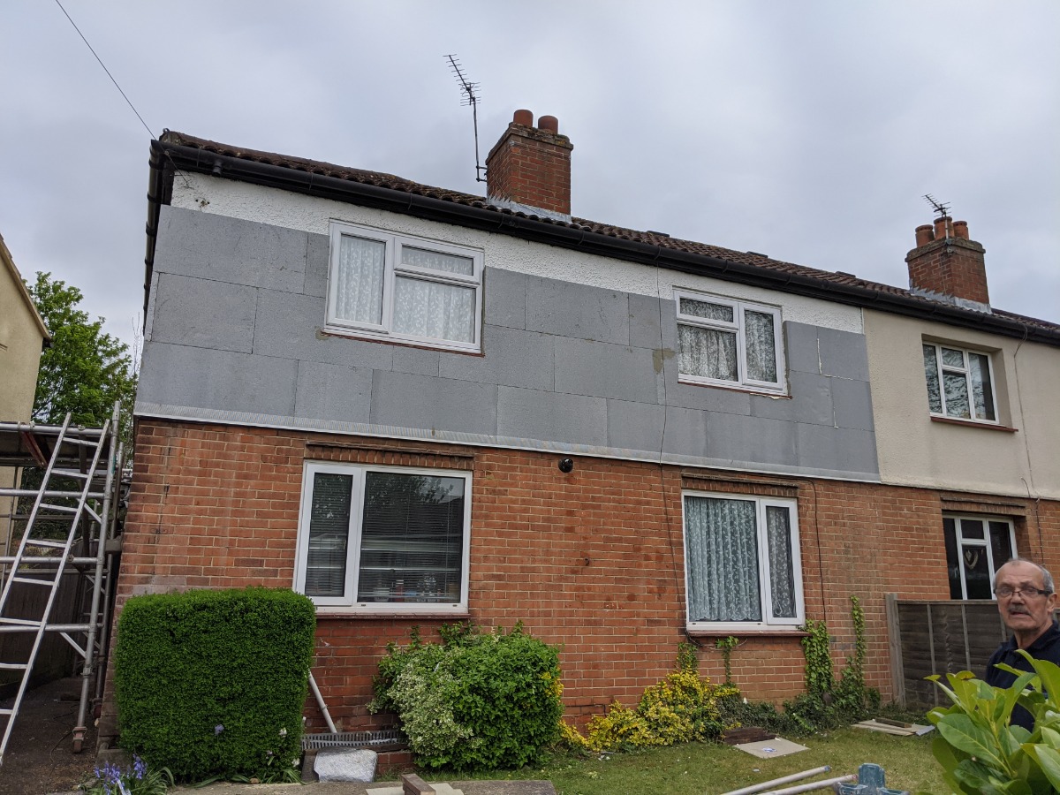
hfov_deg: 65.3
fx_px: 827
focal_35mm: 27
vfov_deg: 51.4
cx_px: 530
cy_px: 398
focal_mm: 4.44
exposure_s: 1/2611
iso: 59
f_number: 1.8
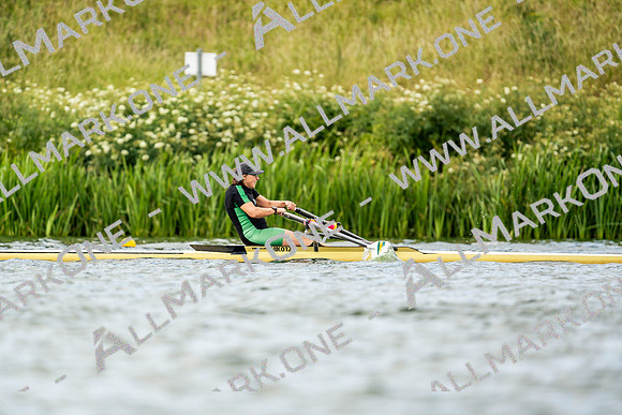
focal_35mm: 600
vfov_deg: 2.3
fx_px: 10369
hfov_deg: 3.4
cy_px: 208
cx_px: 311
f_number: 6.3
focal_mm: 600
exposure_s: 1/2000
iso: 500
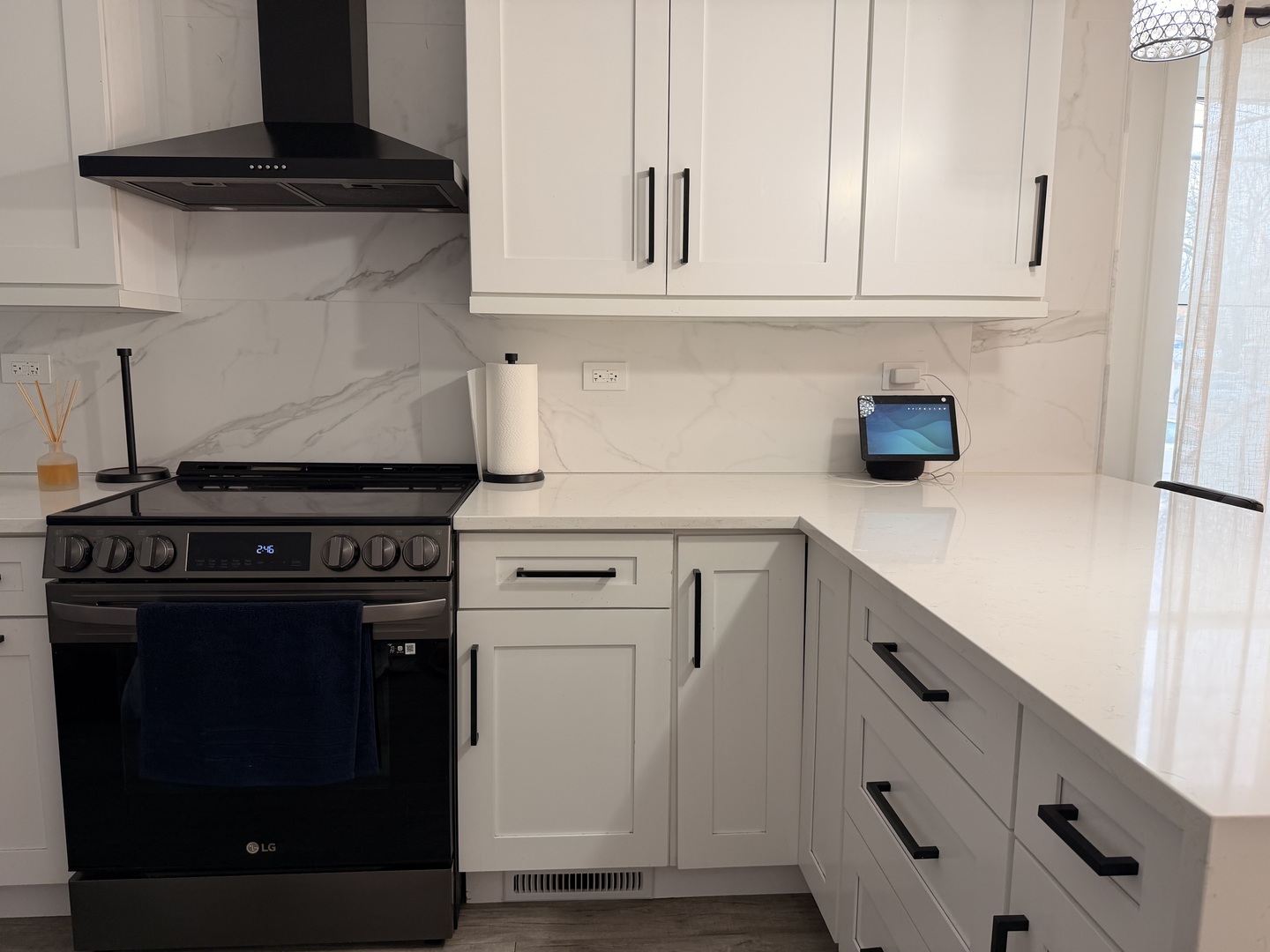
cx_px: 635
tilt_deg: -8.3
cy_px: 476
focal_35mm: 24
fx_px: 881
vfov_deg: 56.8
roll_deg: -0.7
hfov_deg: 71.6
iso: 125
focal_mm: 6.76
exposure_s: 1/60
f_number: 1.78
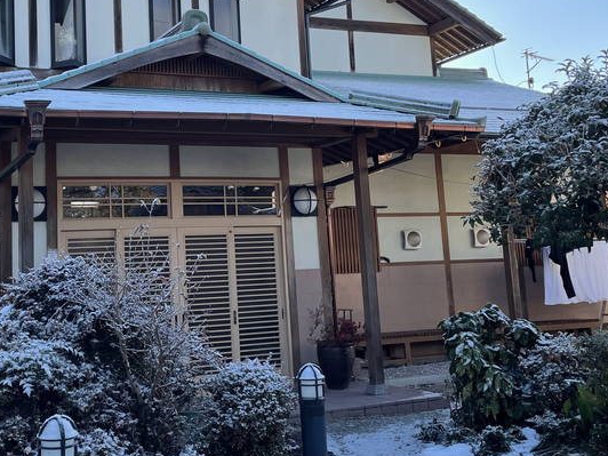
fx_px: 878
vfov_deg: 28.9
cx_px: 213
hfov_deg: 37.8
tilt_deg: +8.3
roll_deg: +2.8
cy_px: 150
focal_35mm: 50
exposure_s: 1/1319
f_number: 1.6
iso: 32
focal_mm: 4.2
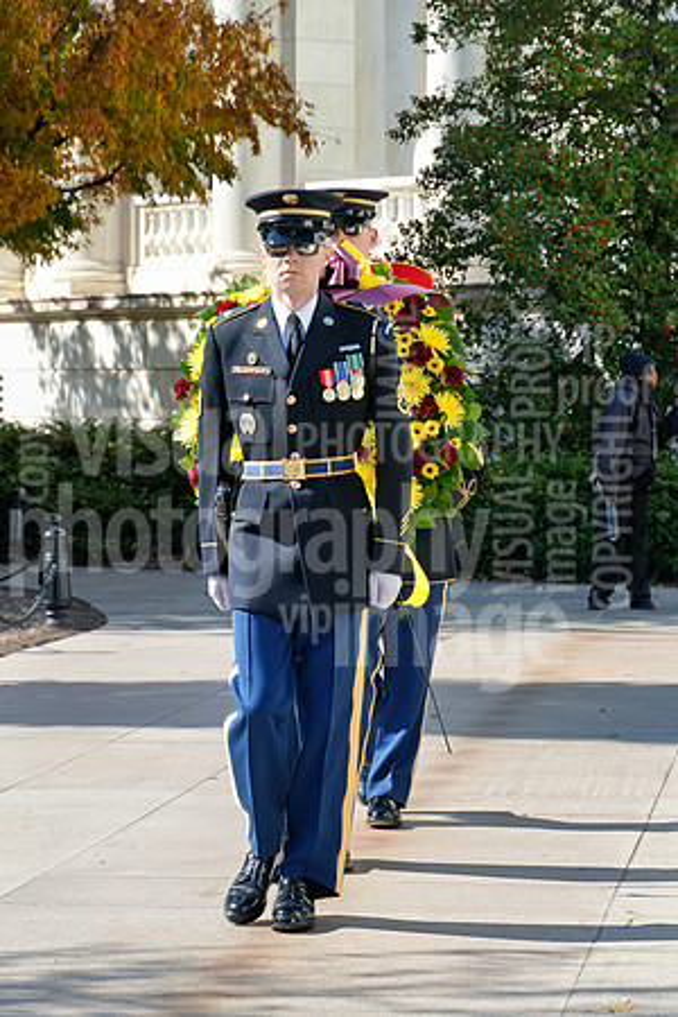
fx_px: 3644
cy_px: 508
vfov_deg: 15.9
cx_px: 339
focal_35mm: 129
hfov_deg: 10.6
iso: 100
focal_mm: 86
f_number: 8
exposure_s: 1/100
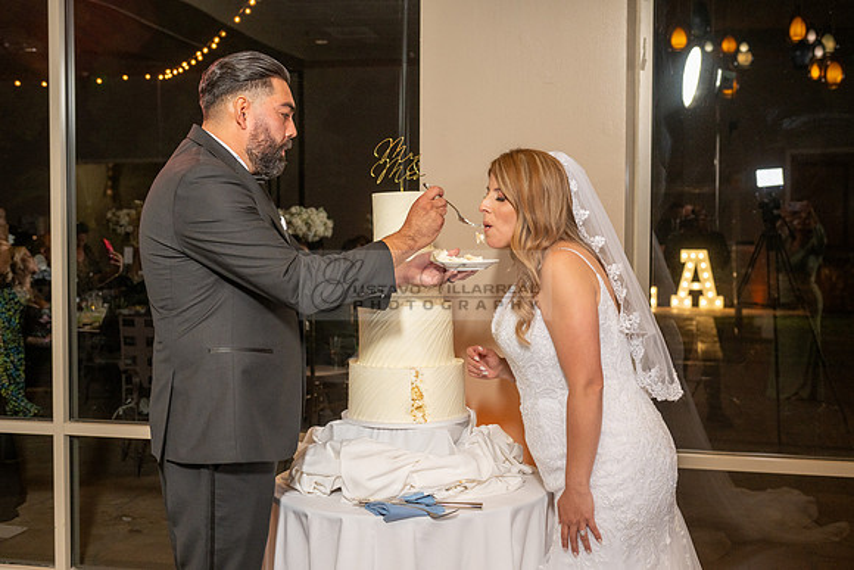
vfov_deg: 28.1
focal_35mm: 48
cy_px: 285
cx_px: 427
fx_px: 1139
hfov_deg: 41.1
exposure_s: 1/200
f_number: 4.5
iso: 800
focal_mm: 48
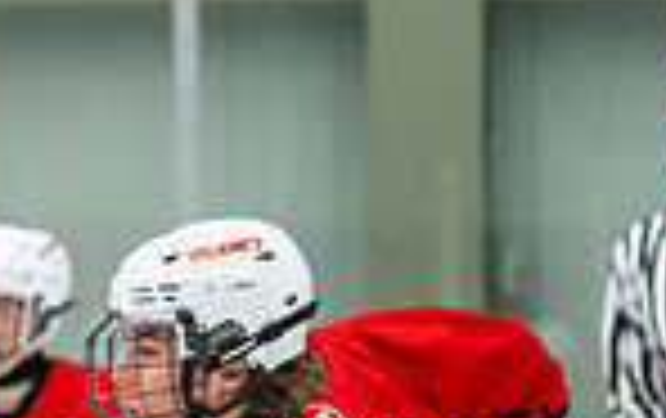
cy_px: 847
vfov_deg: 2.2
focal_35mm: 586
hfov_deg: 3.6
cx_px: -372
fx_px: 10652
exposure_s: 1/640
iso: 2000
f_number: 3.2
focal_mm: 105
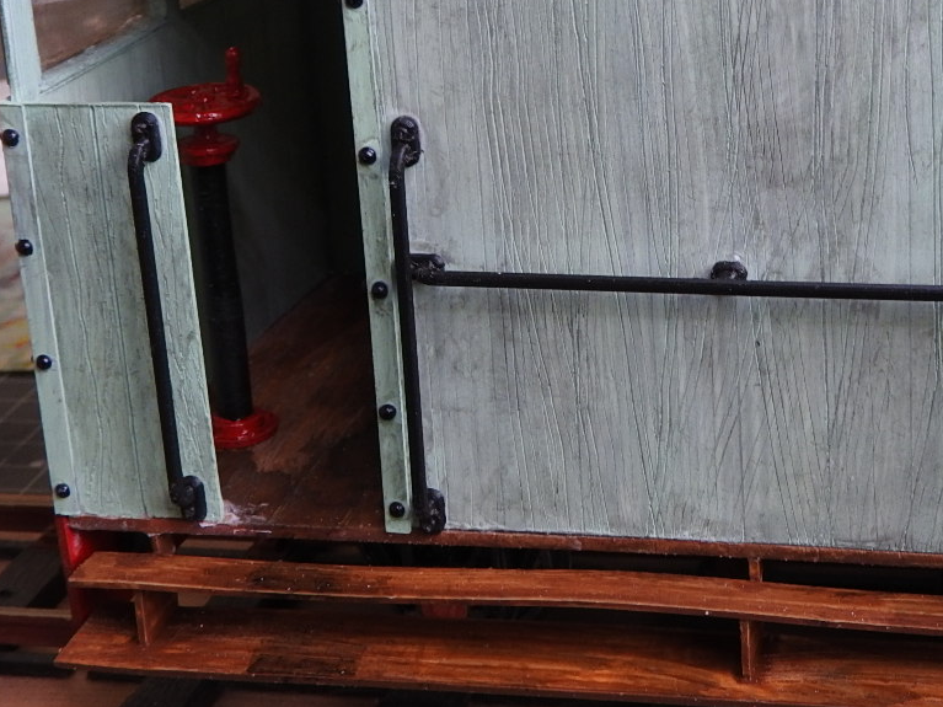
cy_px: 151
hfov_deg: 26.4
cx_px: 697
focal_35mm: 73
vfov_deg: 20.0
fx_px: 1988
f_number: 3.8
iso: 140
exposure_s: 1/30
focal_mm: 6.3
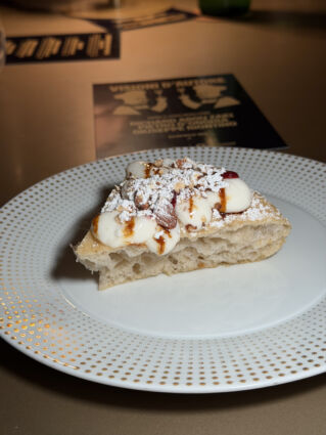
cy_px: 218
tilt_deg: -28.5
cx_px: 163
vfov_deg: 39.6
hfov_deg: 30.3
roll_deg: +2.6
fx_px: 602
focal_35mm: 48
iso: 100
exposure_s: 1/78
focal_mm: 6.76
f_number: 1.78
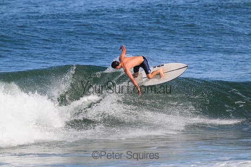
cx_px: 126
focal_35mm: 800
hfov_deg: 2.6
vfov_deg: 1.7
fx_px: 5579
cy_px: 84
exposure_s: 1/2000
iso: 1600
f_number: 11
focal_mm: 800
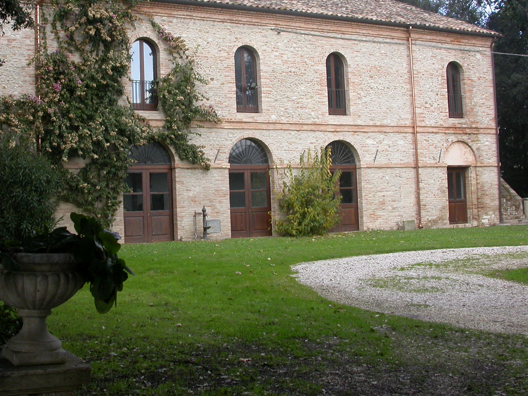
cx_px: 198
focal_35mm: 50
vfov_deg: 29.0
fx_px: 763
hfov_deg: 38.0
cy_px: 147
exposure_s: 1/122
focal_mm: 7.85
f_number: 4.7
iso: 100
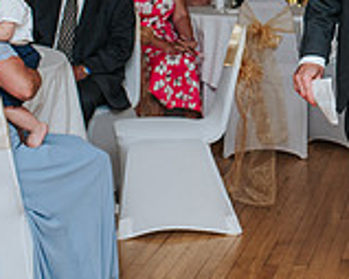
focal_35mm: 120
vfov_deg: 12.6
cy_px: -36
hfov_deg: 15.4
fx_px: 1239
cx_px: 432
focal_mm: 35
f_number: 3.2
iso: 1000
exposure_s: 1/200
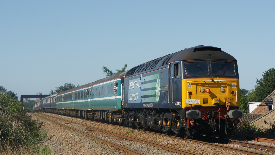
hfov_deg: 19.3
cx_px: 136
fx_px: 809
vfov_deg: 10.9
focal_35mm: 111
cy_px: 79
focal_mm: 70
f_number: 6.3
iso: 200
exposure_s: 1/800
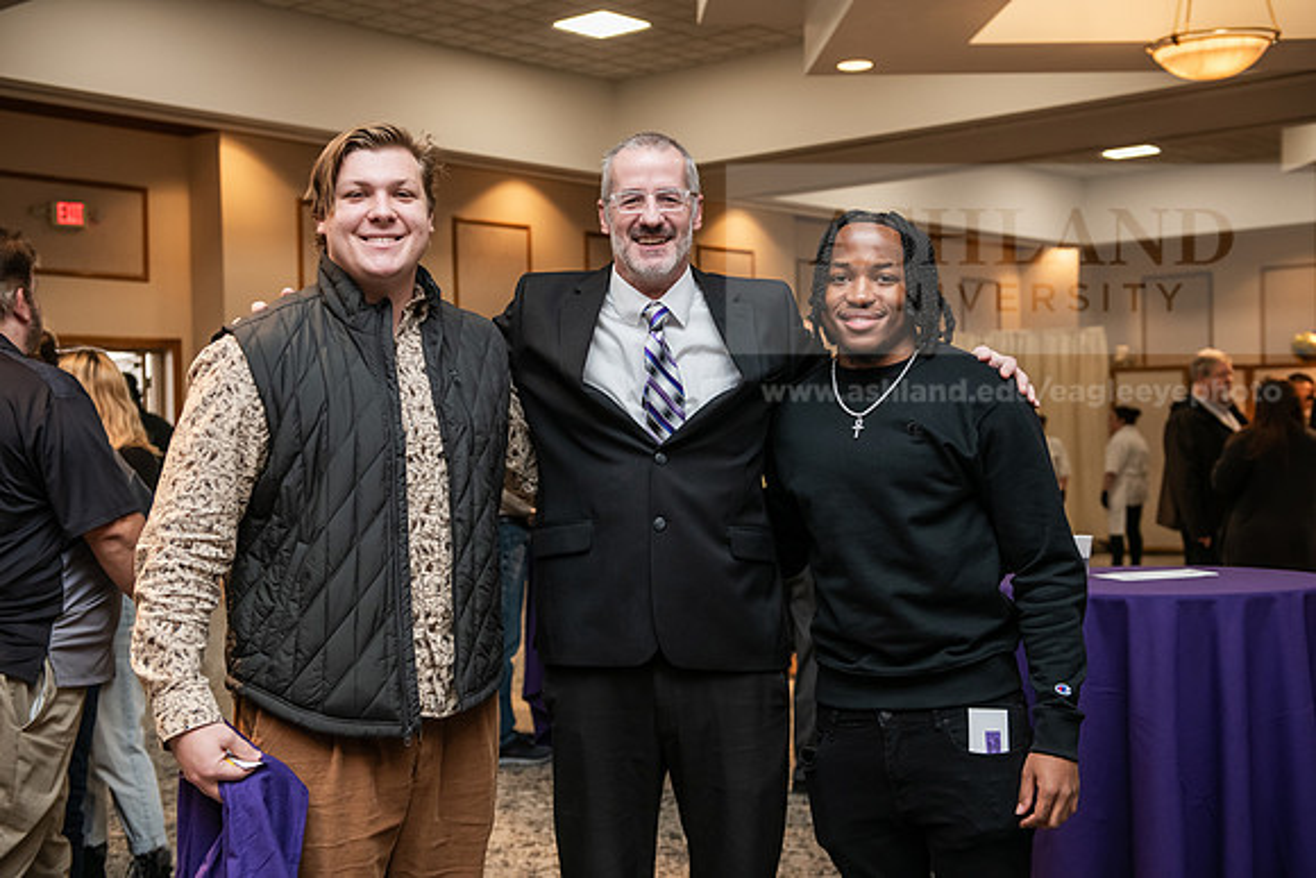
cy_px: 439
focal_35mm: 48
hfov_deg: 41.1
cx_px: 658
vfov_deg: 28.1
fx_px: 1755
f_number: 3.5
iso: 1600
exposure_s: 1/160
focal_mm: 48
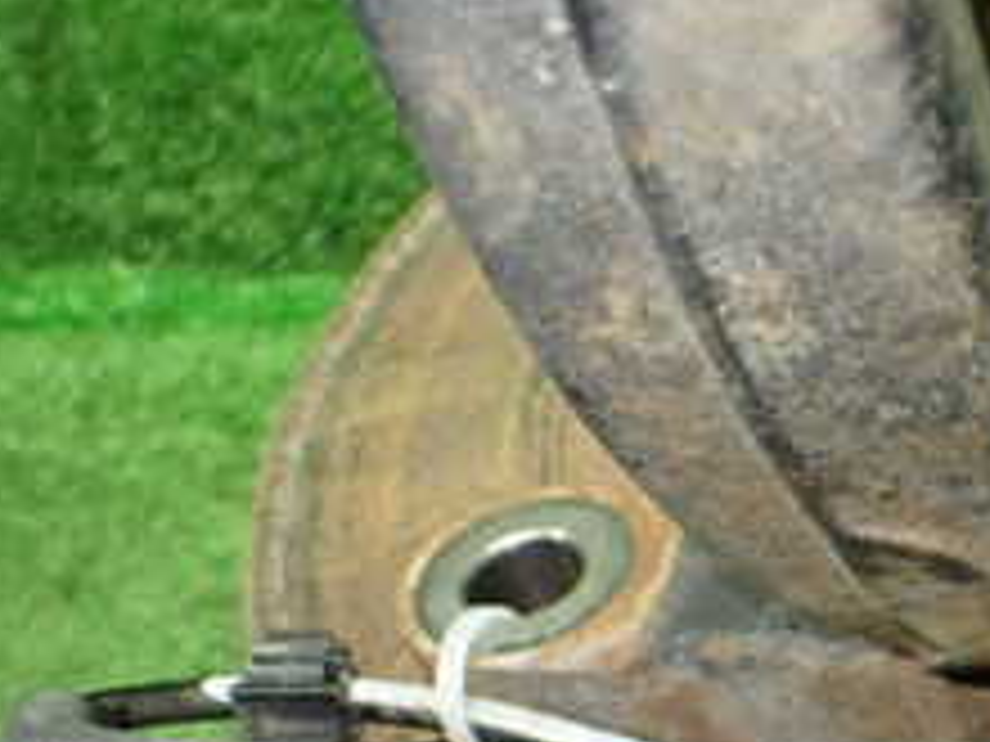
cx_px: 1242
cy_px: 742
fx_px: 2345
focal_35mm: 82
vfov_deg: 17.6
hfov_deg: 21.8
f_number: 2.3
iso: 800
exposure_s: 1/80
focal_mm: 5.4
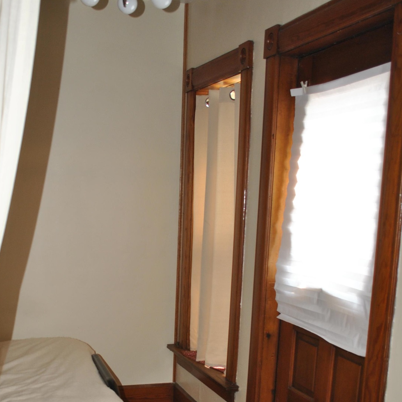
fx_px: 644
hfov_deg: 34.5
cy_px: 334
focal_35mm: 49
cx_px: 158
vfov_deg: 33.4
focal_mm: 18
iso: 200
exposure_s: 1/60
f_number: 3.5
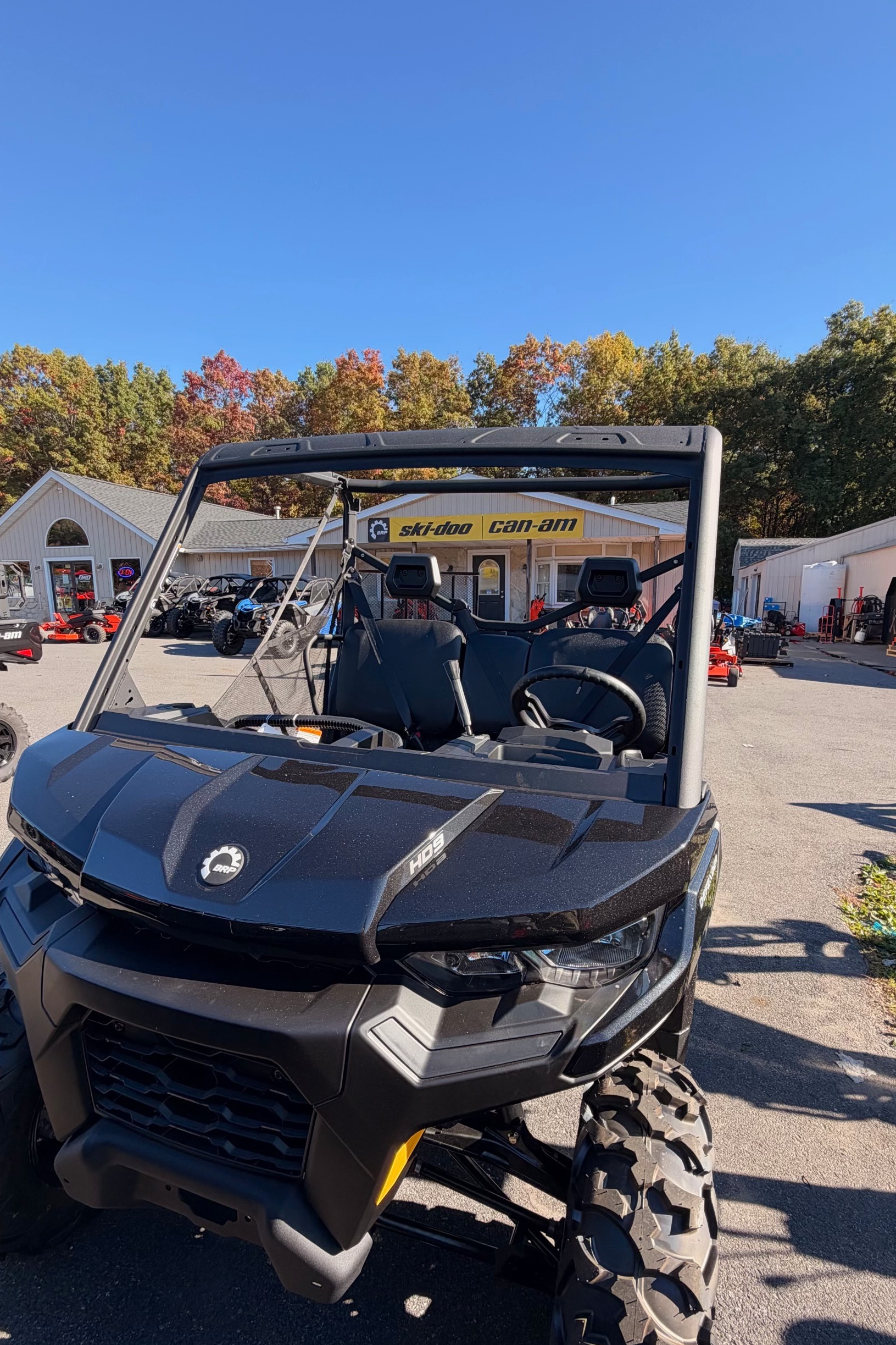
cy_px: 719
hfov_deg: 70.4
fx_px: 635
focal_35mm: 17
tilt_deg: -9.4
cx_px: 469
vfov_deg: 93.1
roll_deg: +0.4
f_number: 2.2
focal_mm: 2.22
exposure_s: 1/502
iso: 50
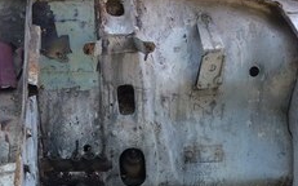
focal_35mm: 66
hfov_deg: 31.0
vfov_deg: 17.9
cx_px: 126
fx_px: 536
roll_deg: -4.5
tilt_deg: -44.3
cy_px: 265
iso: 32
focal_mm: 4.15
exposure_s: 1/202
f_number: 2.2
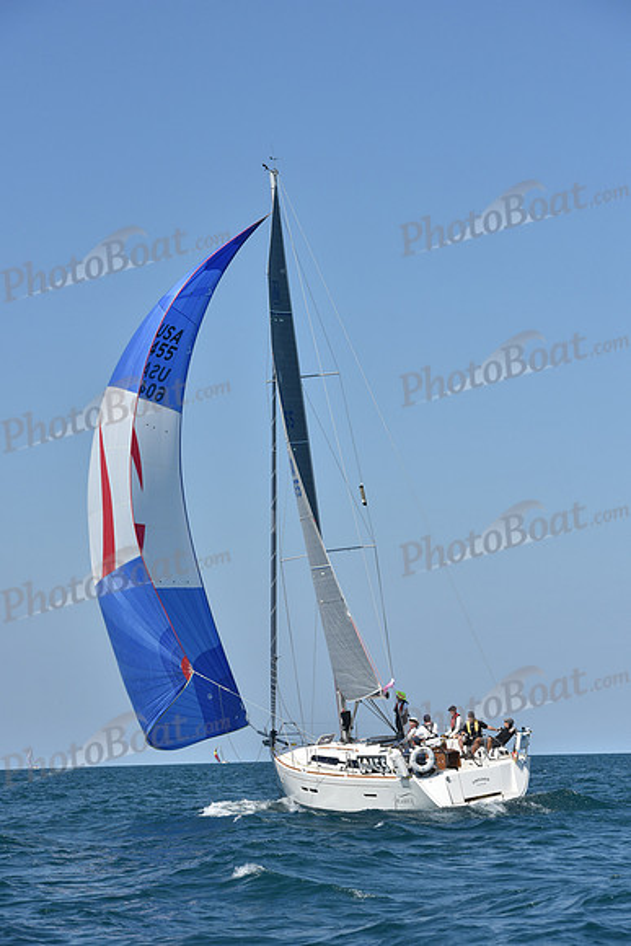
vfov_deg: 20.8
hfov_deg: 14.0
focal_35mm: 98
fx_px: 2575
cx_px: 316
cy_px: 473
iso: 250
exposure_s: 1/1600
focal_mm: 98
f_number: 7.1
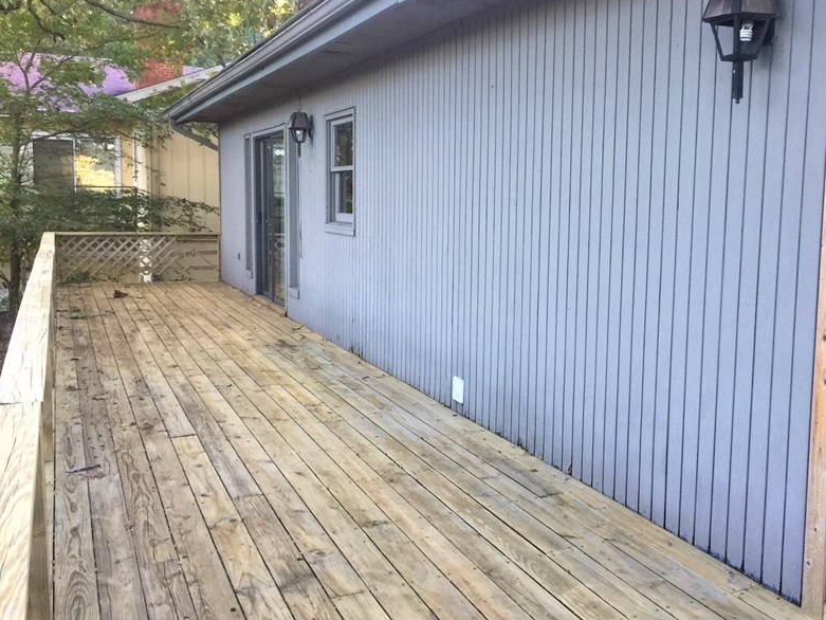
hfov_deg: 48.3
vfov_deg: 37.7
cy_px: 308
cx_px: 536
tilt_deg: -5.3
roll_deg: -2.5
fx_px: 907
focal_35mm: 38
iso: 32
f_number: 2.2
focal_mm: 4.15
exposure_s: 1/40
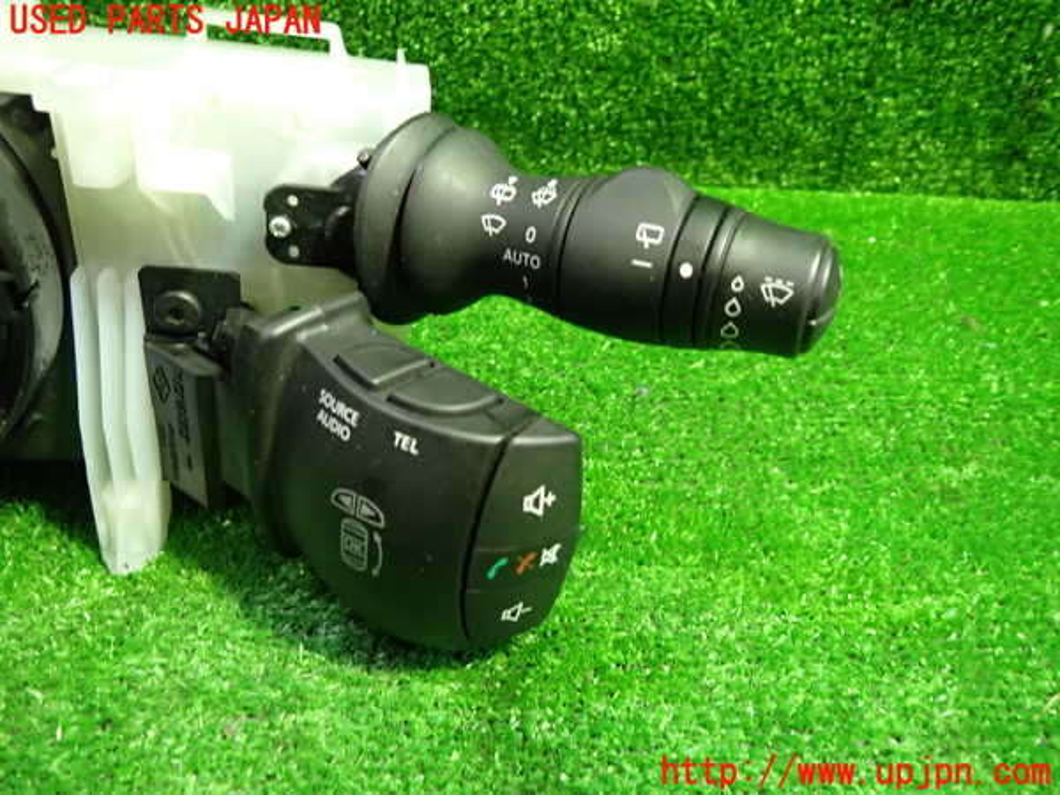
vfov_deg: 54.9
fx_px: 766
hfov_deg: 69.4
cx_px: 530
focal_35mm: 25
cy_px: 398
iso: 400
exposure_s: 1/30
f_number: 2
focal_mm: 4.5
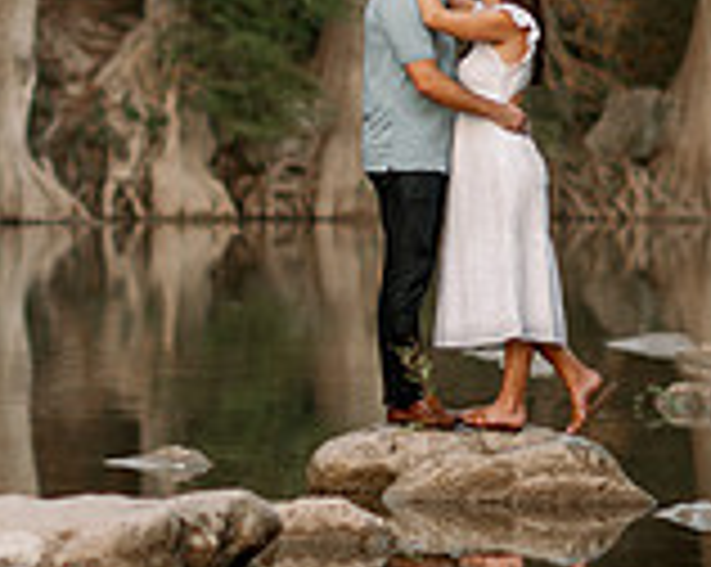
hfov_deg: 6.6
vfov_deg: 5.3
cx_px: -216
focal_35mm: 293
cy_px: 277
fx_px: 6158
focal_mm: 85
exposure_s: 1/160
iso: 125
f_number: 2
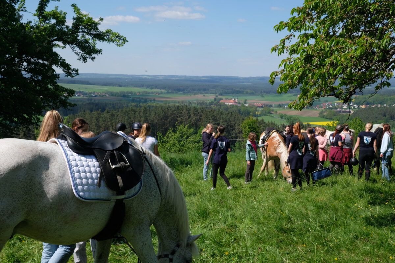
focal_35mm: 47
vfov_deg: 28.6
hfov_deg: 41.9
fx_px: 516
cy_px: 132
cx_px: 198
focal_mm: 31.5
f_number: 8
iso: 200
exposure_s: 1/420
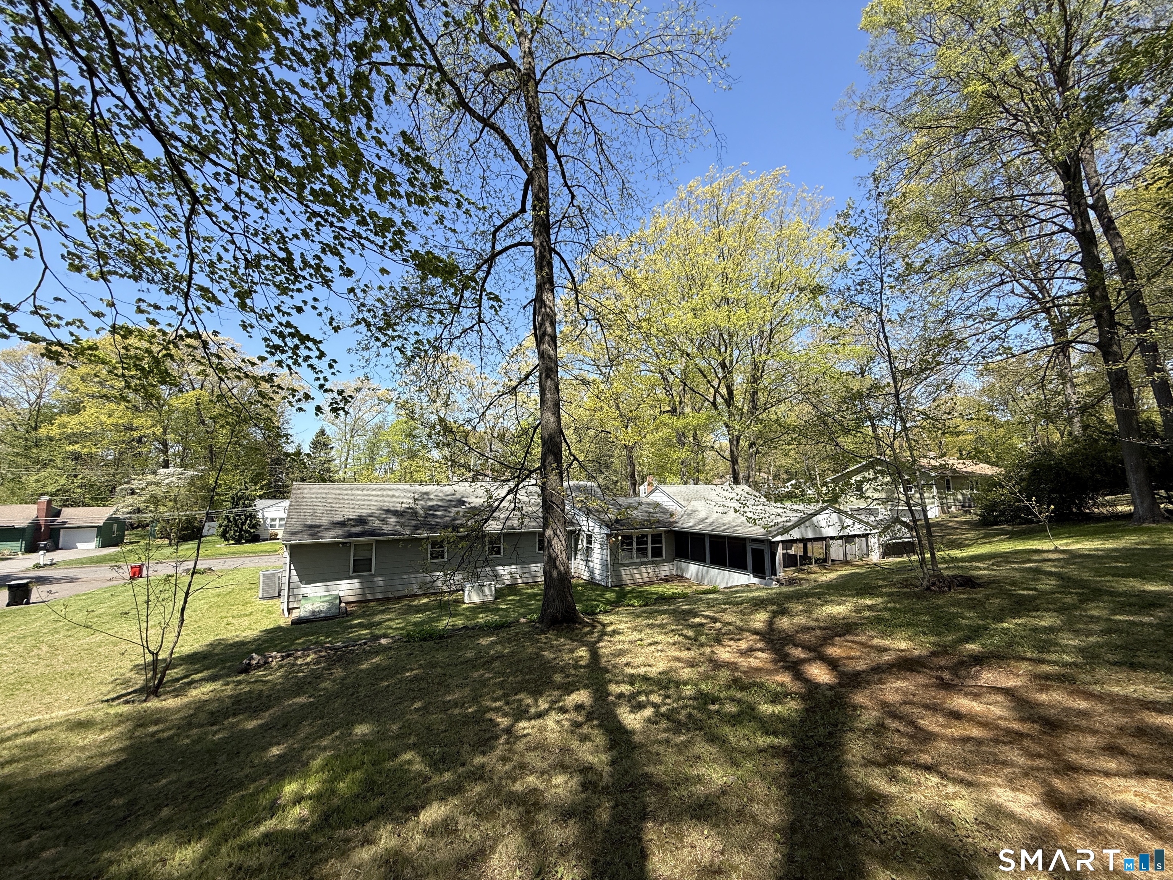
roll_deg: +0.8
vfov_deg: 85.7
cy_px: 440
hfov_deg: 102.1
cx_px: 586
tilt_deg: +6.6
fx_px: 474
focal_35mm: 14
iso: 50
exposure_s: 1/864
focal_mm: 2.22
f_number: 2.2
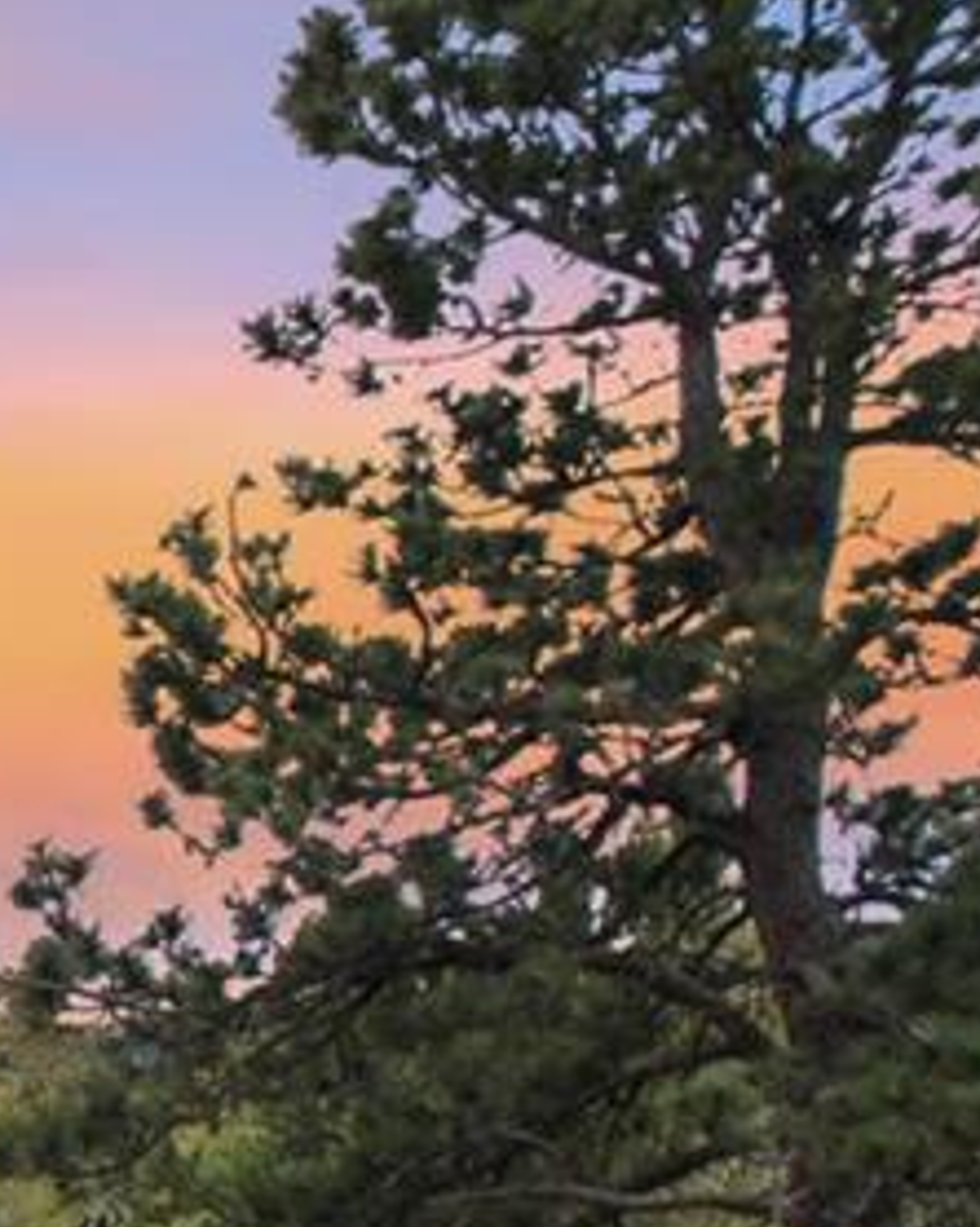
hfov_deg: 8.9
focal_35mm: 119
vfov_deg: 16.0
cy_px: 1103
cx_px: -2459
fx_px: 4319
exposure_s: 1/250
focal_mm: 8.38
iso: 140
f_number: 2.8
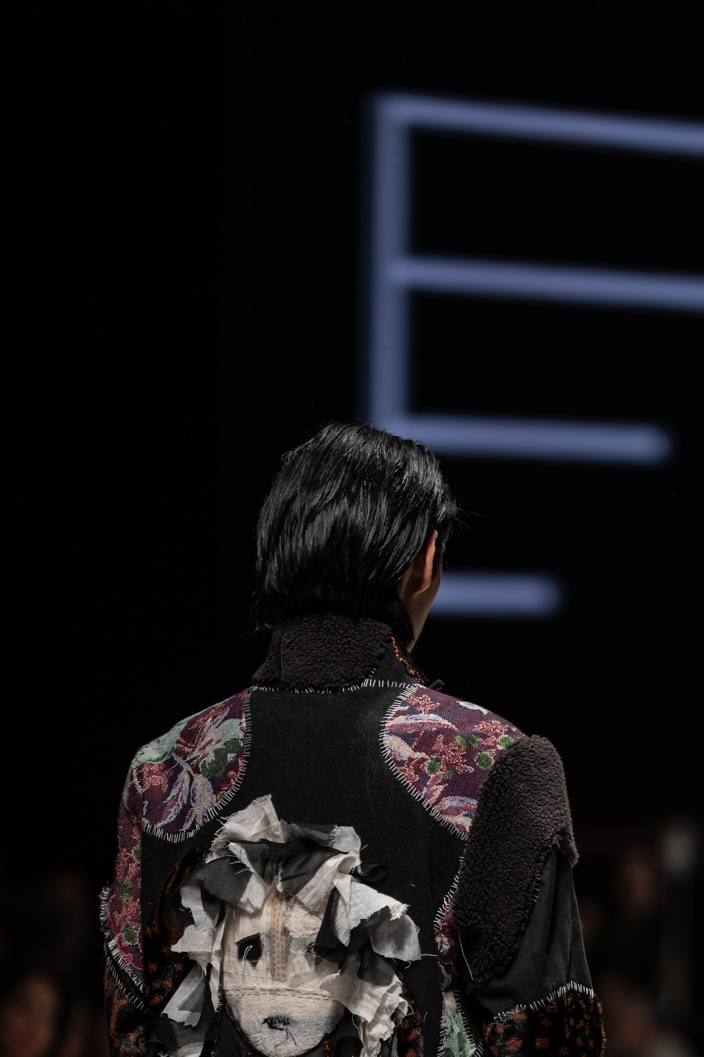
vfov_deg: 7.7
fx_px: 7804
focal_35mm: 266
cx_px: 494
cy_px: 866
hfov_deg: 5.2
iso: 200
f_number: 2.8
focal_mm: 158.4
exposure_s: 1/400
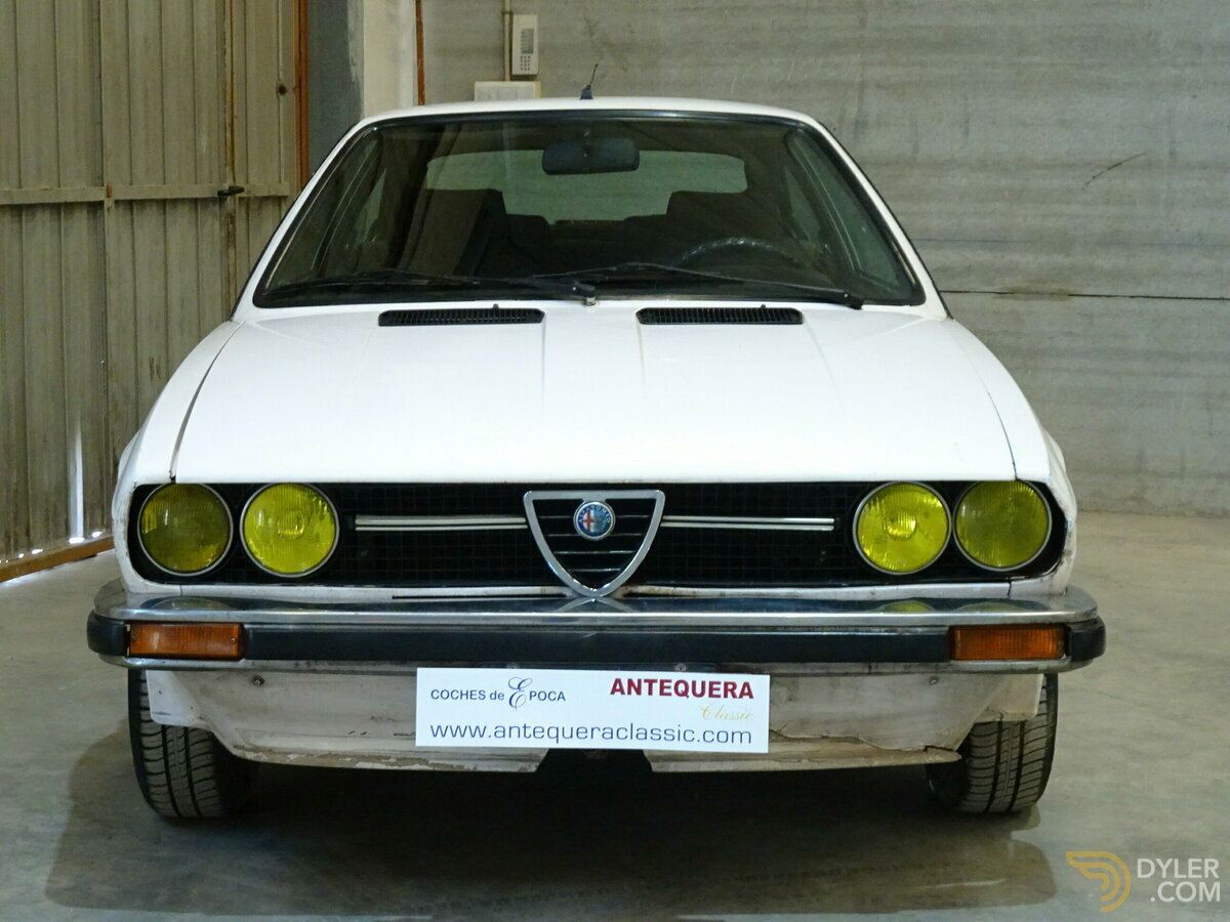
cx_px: 615
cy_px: 461
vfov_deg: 23.7
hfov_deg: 31.2
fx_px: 2203
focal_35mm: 62
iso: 800
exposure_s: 1/25
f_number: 4.5
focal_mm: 10.59
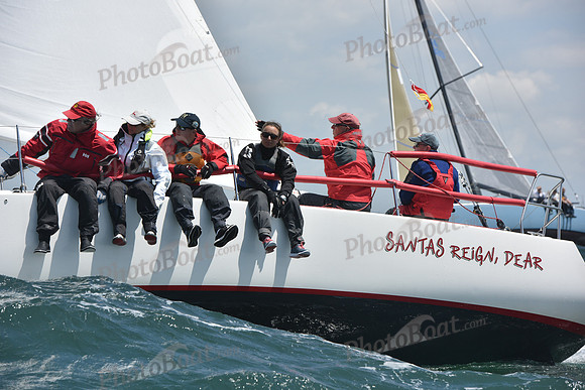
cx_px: 292
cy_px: 195
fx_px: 2763
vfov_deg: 8.1
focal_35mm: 170
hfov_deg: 12.1
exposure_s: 1/1250
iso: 250
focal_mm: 170
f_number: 8
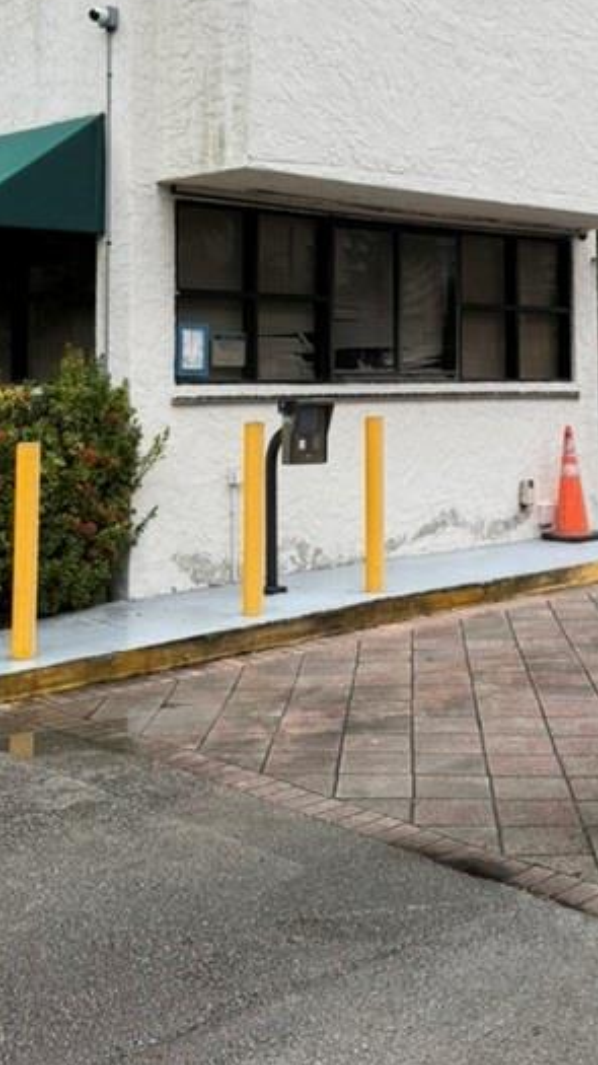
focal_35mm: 51
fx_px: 1439
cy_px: 294
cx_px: 355
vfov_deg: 39.7
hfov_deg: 23.4
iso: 80
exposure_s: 1/849
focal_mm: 6.76
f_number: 1.78
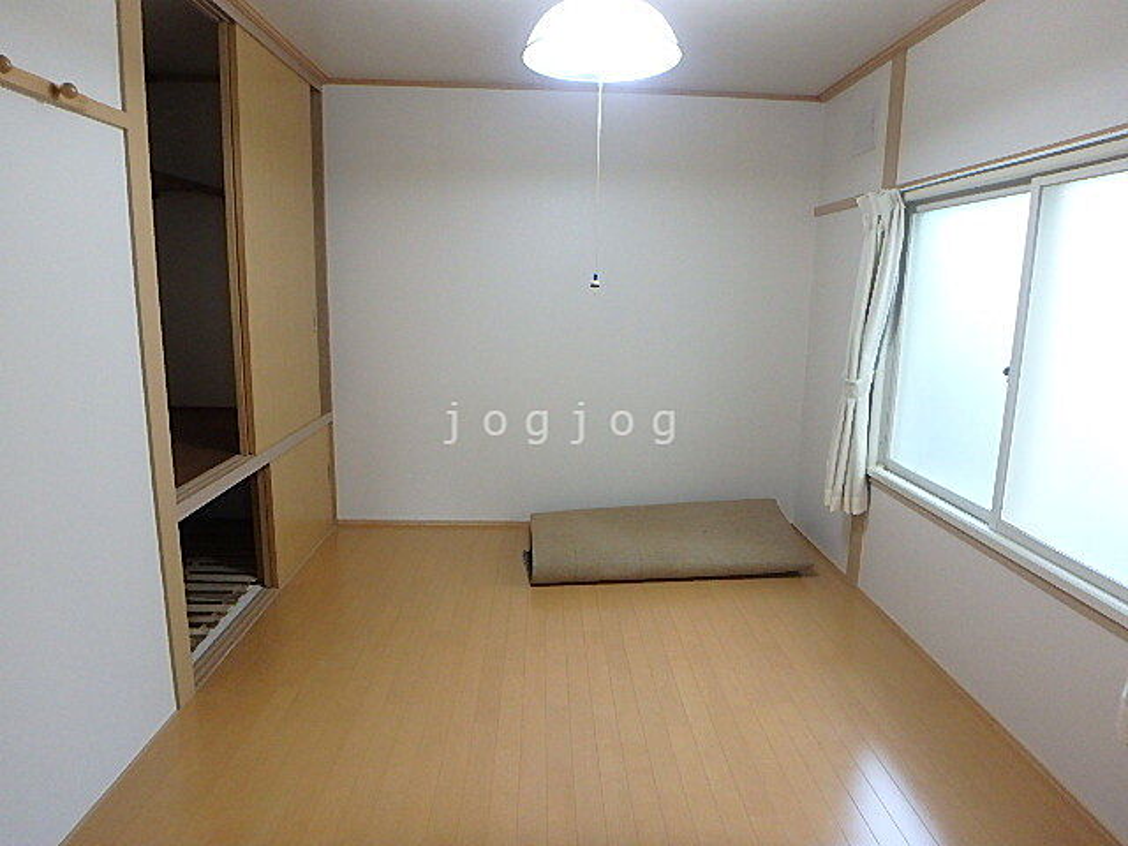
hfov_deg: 79.0
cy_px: 423
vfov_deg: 63.4
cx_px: 564
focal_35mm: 21
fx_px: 684
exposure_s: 1/30
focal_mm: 3.7
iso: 500
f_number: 3.5
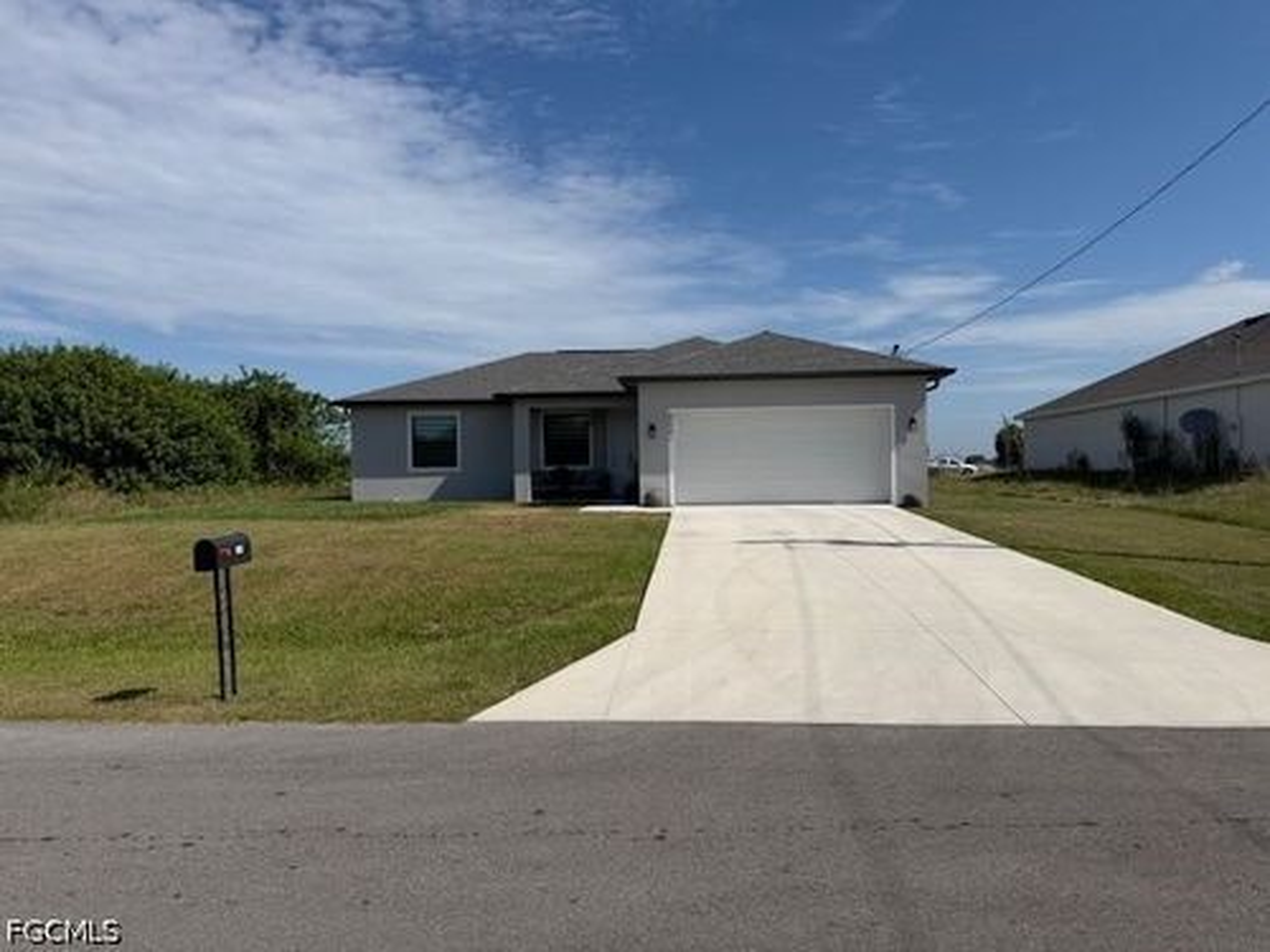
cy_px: 476
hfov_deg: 71.6
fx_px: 881
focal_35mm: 24
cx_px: 635
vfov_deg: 56.8
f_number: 1.78
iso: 80
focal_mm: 6.76
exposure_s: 1/9091
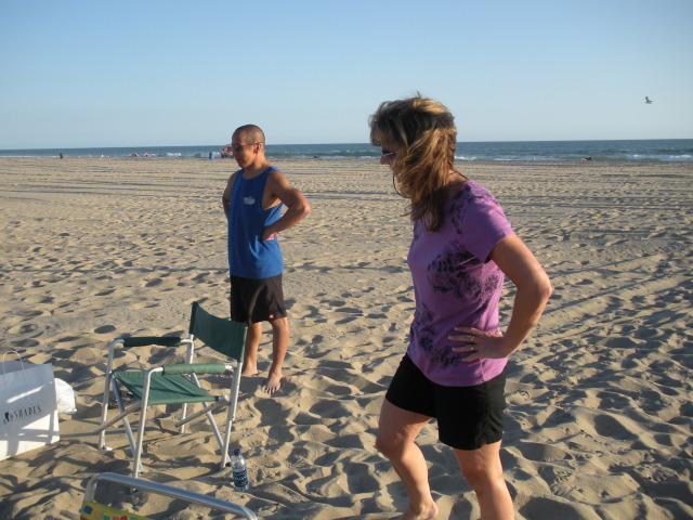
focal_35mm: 36
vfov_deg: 39.7
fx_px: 721
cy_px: 260
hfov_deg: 51.4
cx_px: 346
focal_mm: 6.3
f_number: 3.5
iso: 64
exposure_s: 1/350
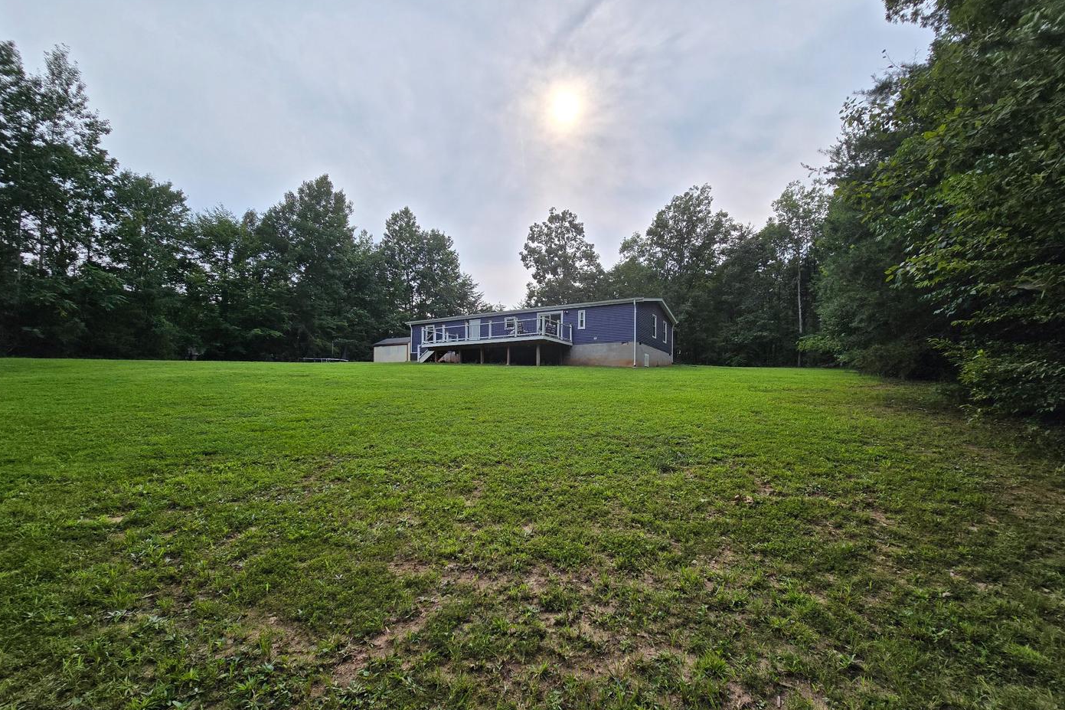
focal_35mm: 14
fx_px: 414
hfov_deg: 104.2
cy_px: 404
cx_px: 546
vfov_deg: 80.7
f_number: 2.2
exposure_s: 1/1930
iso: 50
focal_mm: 2.2
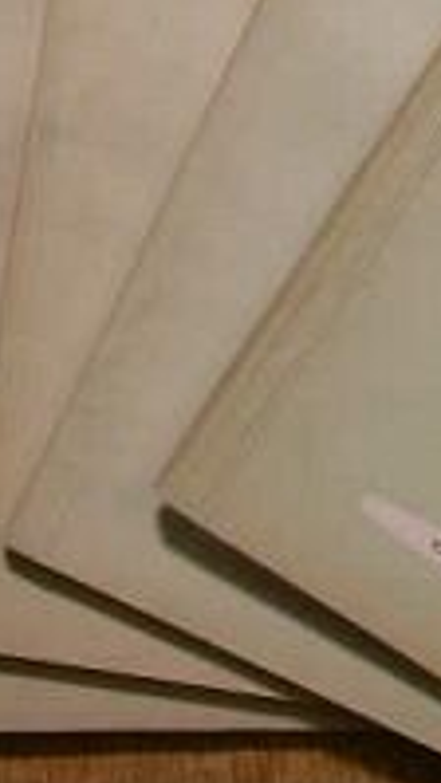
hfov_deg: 8.1
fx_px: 3096
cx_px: 528
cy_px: 120
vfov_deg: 14.3
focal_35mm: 149
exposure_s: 1/202
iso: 100
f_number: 3.1
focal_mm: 12.4
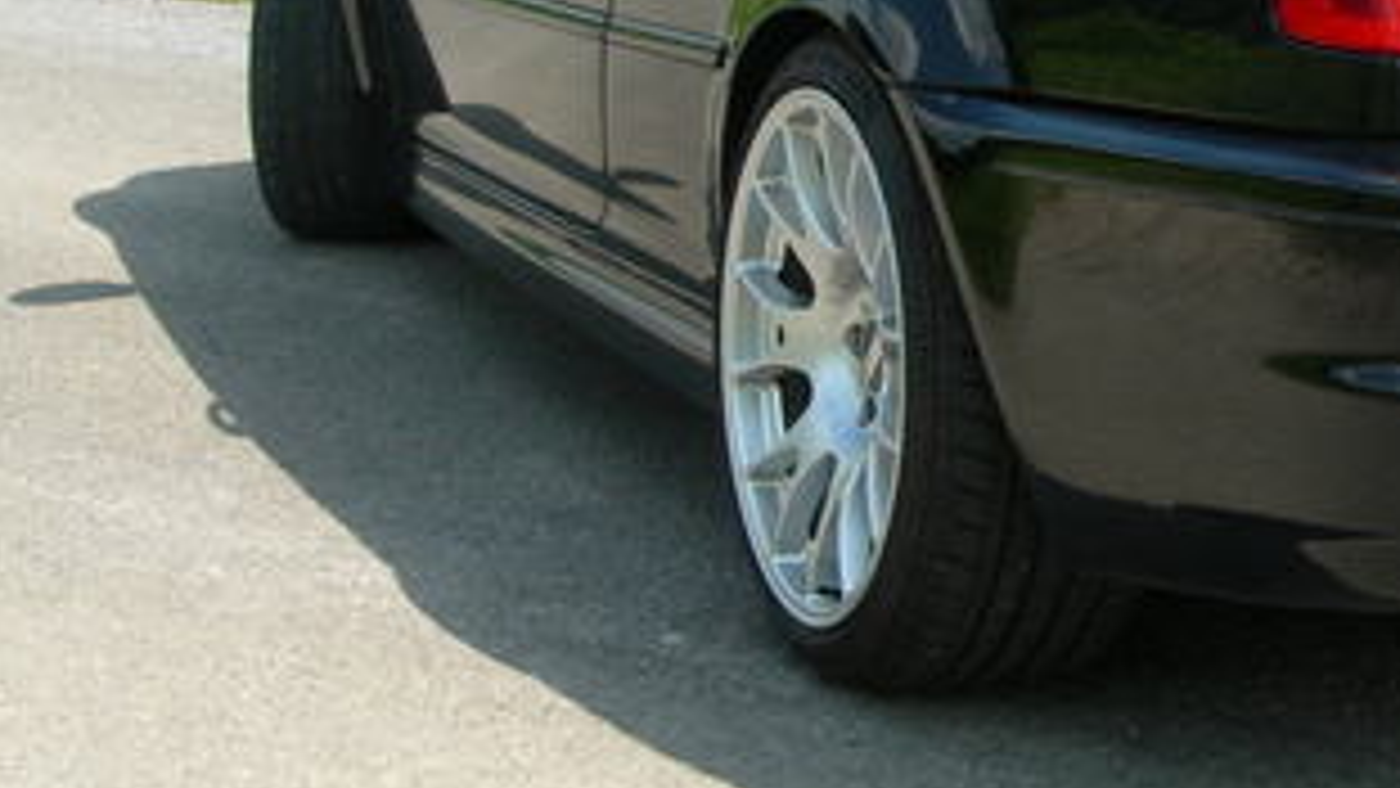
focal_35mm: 92
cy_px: 212
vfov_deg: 13.1
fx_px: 3416
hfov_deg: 22.3
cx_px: 1395
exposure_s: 1/266
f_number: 4.9
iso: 50
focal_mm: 8.5
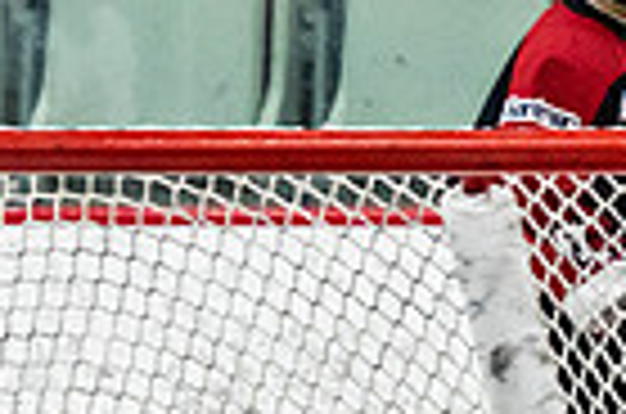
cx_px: -272
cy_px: 601
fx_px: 22259
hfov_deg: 1.6
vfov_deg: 1.1
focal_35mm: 1283
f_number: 2.8
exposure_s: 1/640
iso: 3200
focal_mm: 160
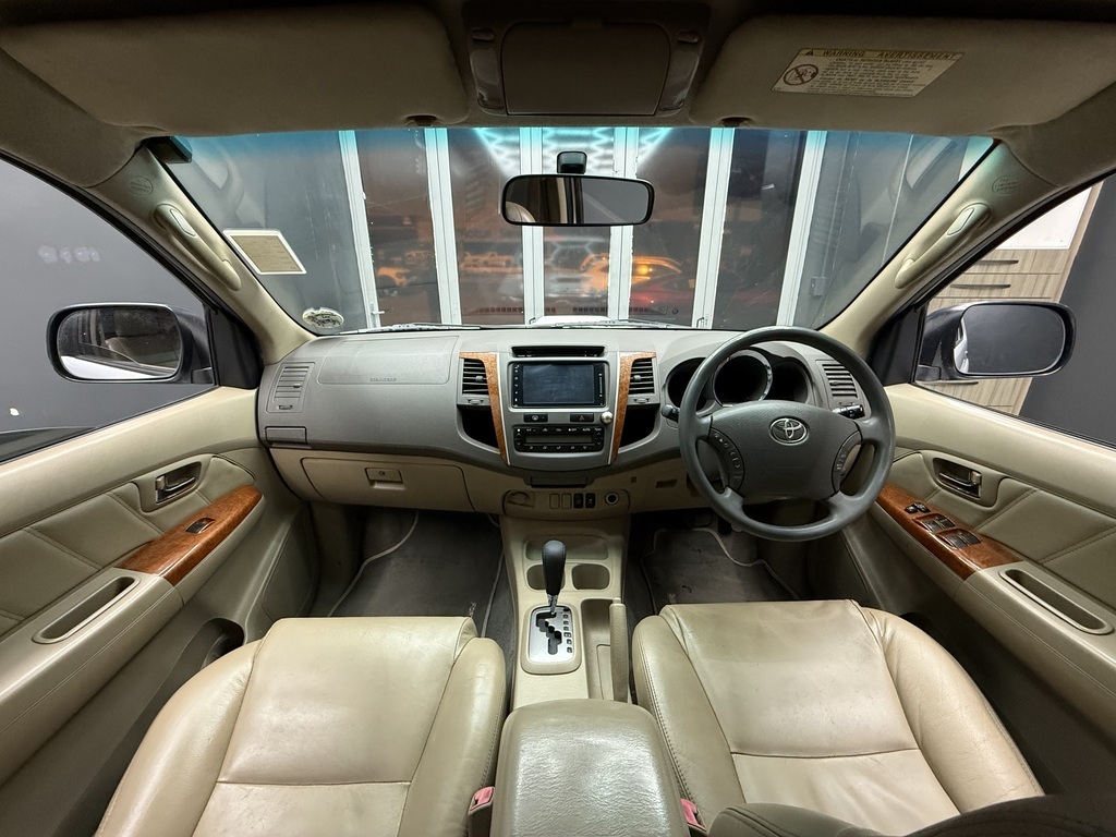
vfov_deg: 85.7
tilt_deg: -19.8
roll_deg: +0.4
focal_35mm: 14
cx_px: 558
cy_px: 418
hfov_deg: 102.1
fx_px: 451
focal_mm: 2.22
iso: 500
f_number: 2.2
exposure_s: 1/60
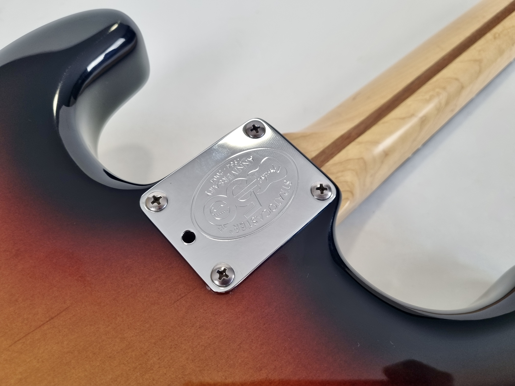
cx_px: 258
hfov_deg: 67.3
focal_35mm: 26
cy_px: 193
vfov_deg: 53.1
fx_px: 387
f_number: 1.8
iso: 100
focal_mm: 5.4
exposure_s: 1/100
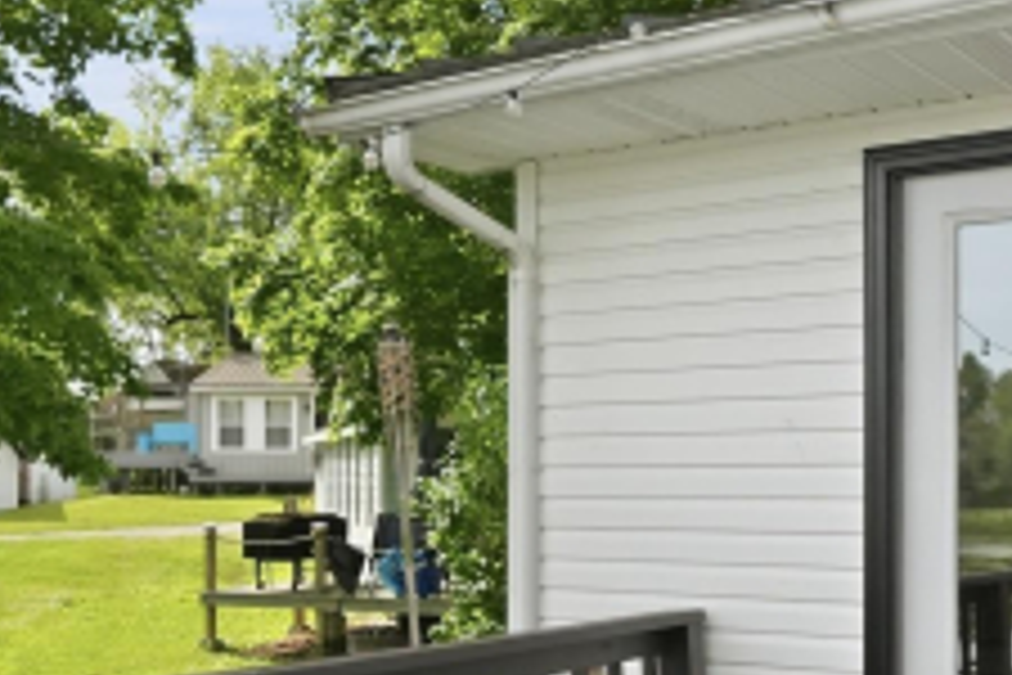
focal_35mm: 50
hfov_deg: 39.1
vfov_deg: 26.7
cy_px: 495
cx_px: 679
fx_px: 1405
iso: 800
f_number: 4
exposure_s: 1/1000
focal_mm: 10
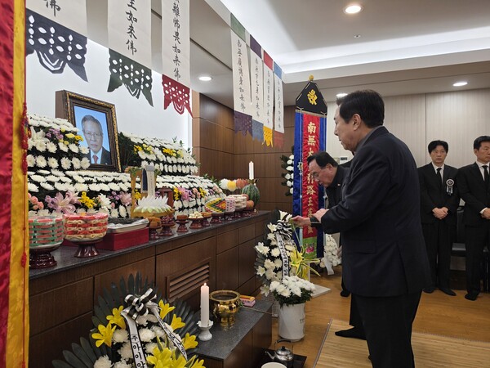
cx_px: 245
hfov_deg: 73.9
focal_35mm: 23
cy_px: 184
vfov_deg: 58.9
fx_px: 326
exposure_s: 1/120
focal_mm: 6.5
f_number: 1.4
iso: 32
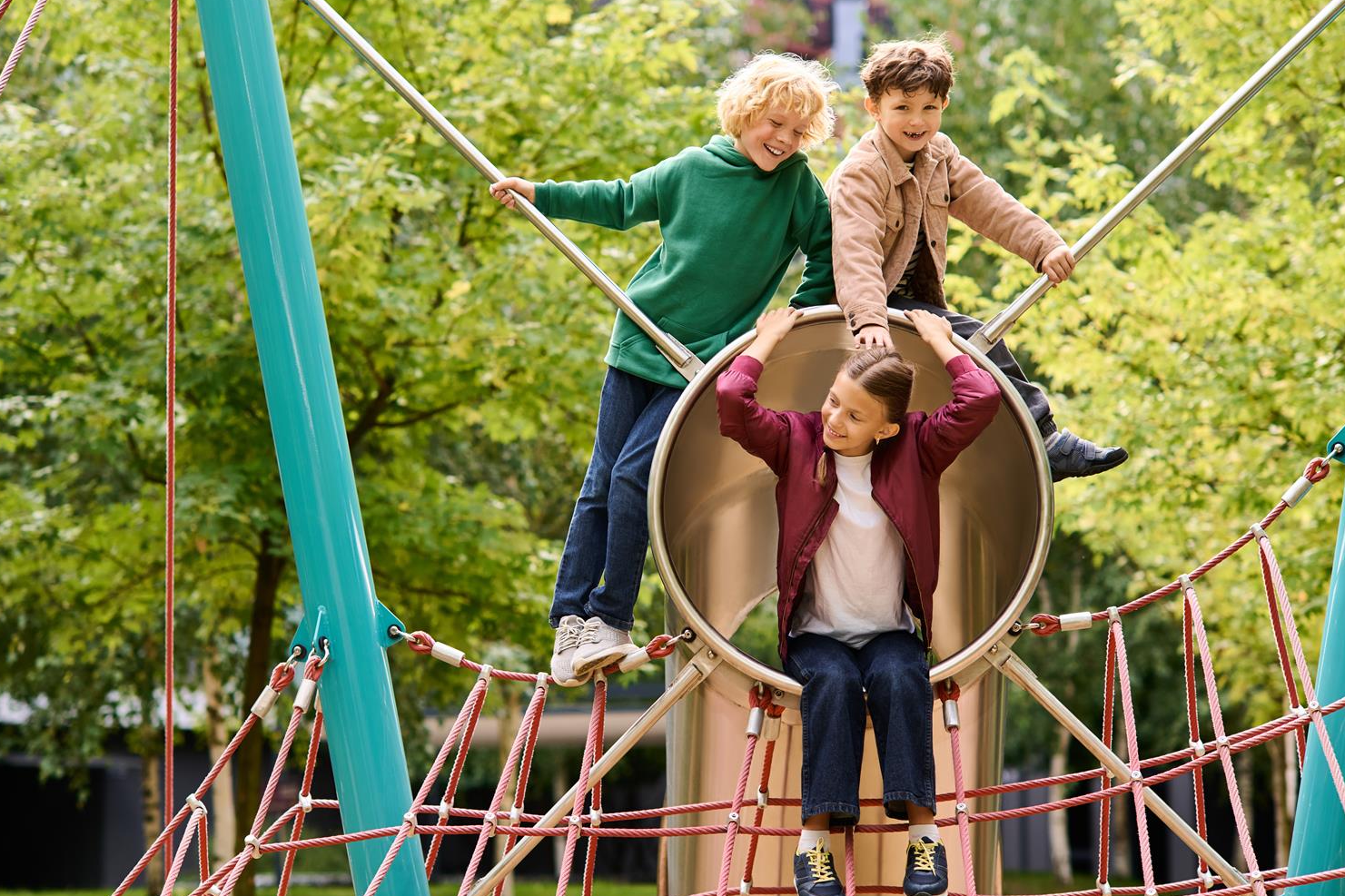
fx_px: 3474
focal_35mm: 93
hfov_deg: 21.9
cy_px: 455
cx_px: 651
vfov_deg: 14.7
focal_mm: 85
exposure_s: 1/500
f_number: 2.8
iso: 100
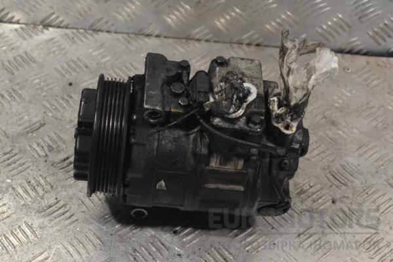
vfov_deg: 19.7
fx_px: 753
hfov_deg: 29.2
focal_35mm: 69
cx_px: 196
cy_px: 131
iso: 3200
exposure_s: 1/250
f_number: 8
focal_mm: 46
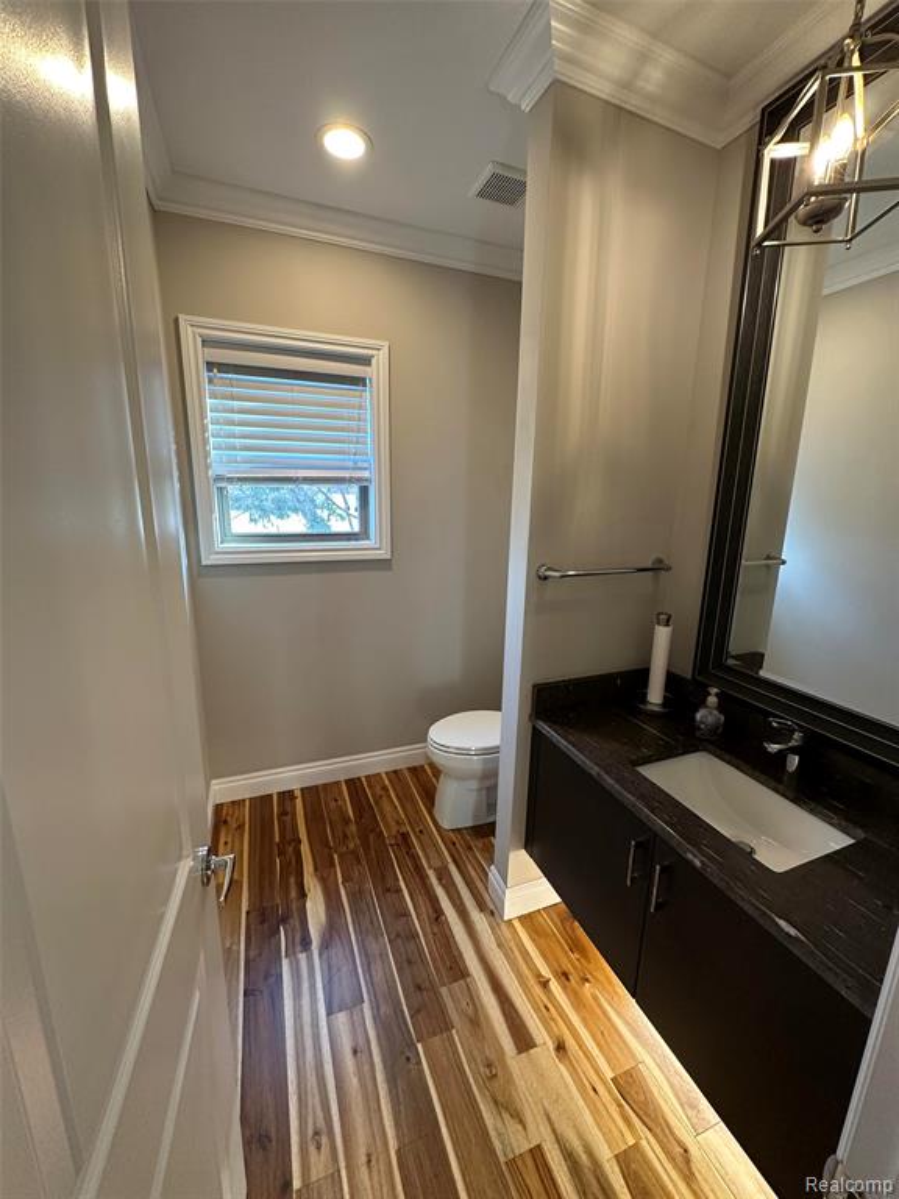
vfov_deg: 102.1
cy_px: 600
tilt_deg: -13.0
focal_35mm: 14
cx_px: 450
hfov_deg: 85.7
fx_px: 485
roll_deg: -1.8
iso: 160
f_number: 2.2
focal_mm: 2.22
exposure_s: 1/60
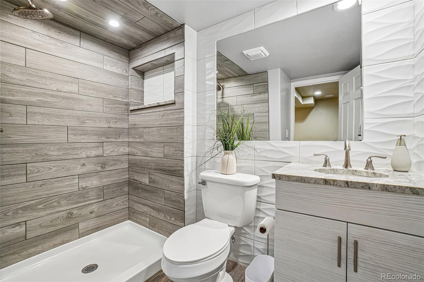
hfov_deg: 100.4
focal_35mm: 15
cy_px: 141
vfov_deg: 77.3
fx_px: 177
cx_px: 212
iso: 400
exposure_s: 1/13
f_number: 8
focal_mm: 10
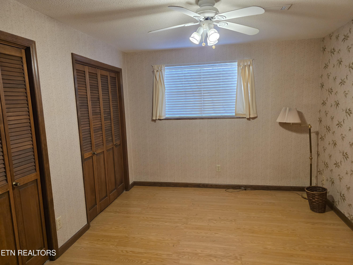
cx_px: 176
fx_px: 235
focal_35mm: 23
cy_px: 132
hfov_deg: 73.9
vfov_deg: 58.9
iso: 400
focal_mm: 6.3
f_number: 1.7
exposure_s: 1/120
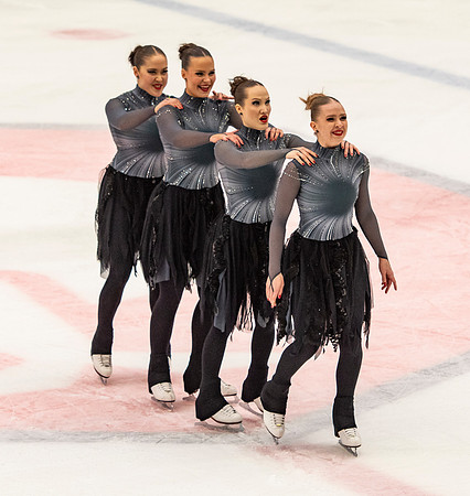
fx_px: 4444
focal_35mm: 281
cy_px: 221
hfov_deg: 6.1
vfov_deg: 6.4
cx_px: 235
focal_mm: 122
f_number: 4
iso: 900
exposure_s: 1/500
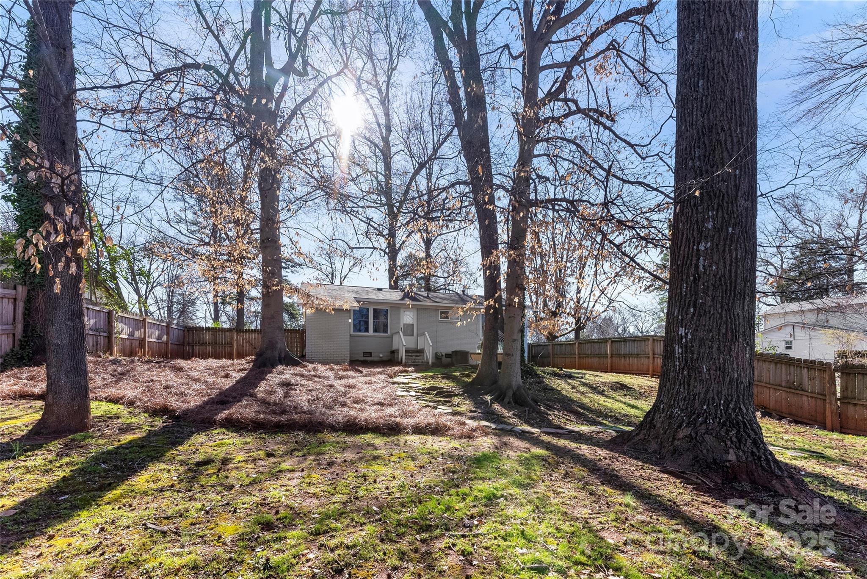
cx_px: 434
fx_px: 337
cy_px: 290
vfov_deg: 81.3
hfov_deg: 104.2
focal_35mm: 14
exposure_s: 1/1250
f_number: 9
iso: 4000
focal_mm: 14
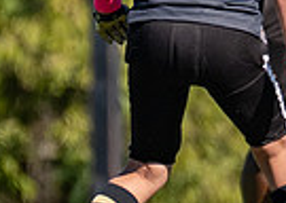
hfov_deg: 0.9
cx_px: 308
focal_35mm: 2177
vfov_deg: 0.7
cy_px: 6
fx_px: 17656
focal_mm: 200
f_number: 2.8
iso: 100
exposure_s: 1/2000
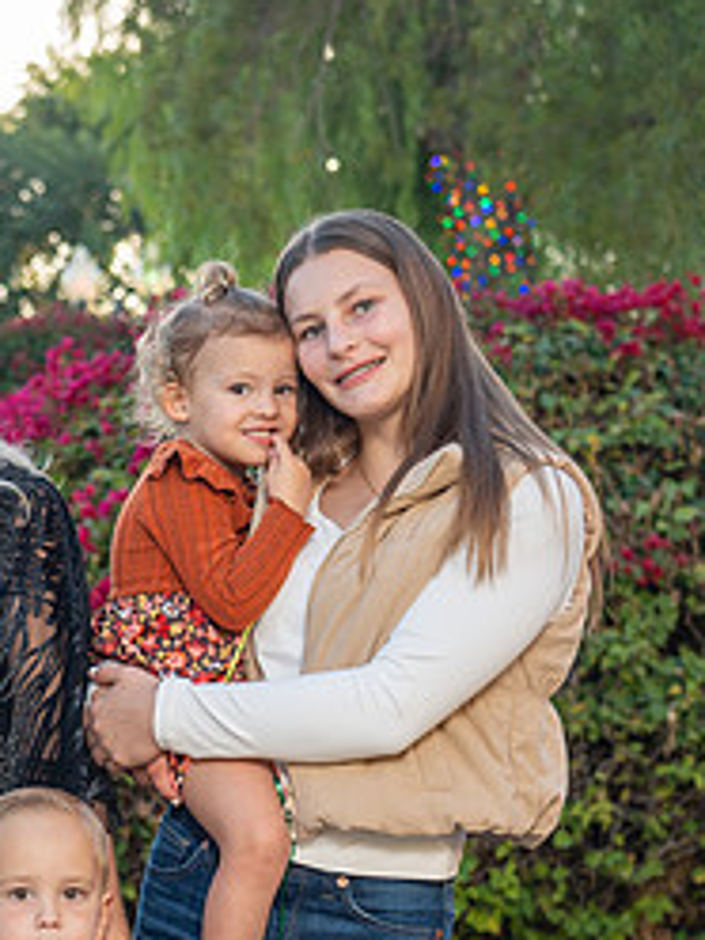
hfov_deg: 13.3
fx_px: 2933
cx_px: -148
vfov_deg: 18.1
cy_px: 730
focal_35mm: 108
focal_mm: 48
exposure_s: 1/200
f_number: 4
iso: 160
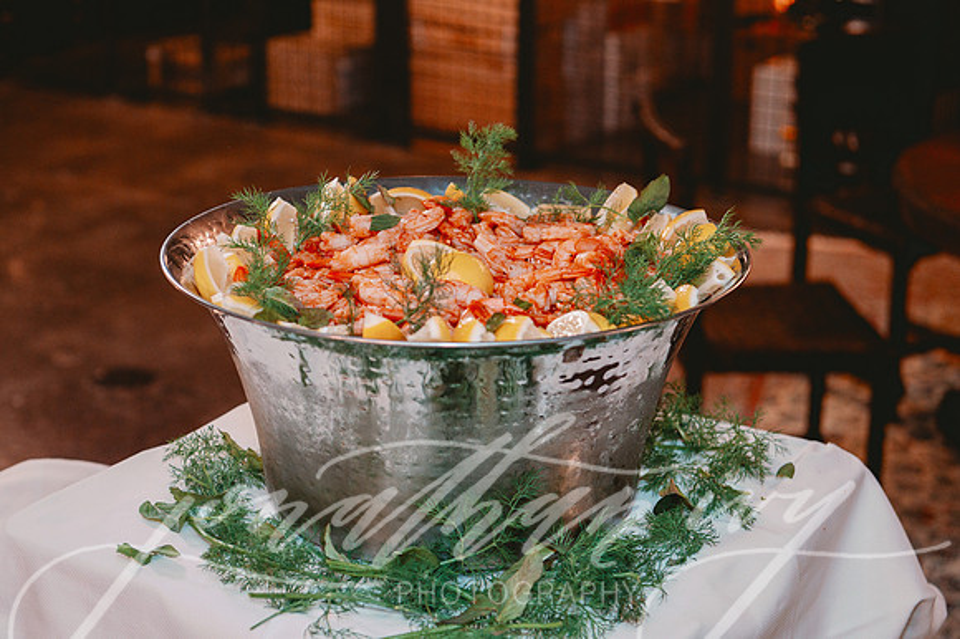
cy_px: 276
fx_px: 1698
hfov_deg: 31.6
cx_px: 438
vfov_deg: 21.3
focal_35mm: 64
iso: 2000
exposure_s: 1/60
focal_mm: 56
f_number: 4
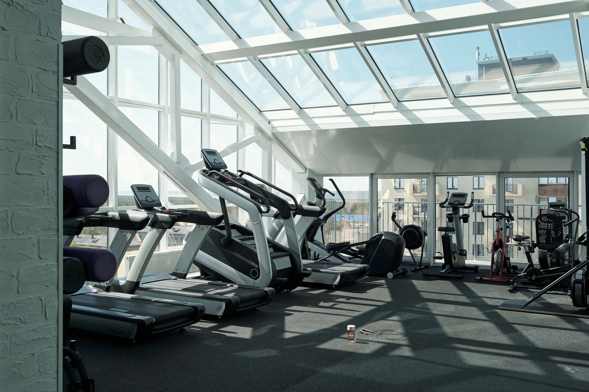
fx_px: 573
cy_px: 196
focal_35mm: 35
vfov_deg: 37.9
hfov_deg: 54.4
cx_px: 294
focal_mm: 23
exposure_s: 1/400
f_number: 5.6
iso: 400
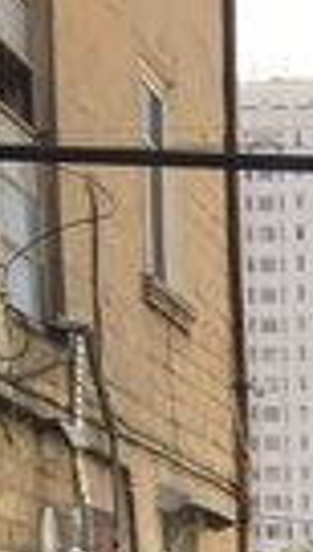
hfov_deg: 9.9
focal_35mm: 115
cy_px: 994
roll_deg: -1.8
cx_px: 622
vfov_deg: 15.8
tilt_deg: -11.1
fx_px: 1688
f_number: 2.2
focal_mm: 4.15
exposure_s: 1/422
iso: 25
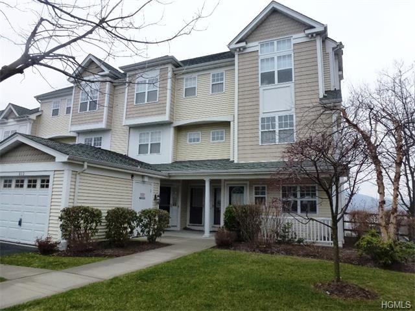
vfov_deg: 56.8
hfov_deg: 71.6
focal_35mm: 24
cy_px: 156
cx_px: 208
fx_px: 288
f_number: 4
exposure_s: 1/200
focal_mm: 4.3
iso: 400
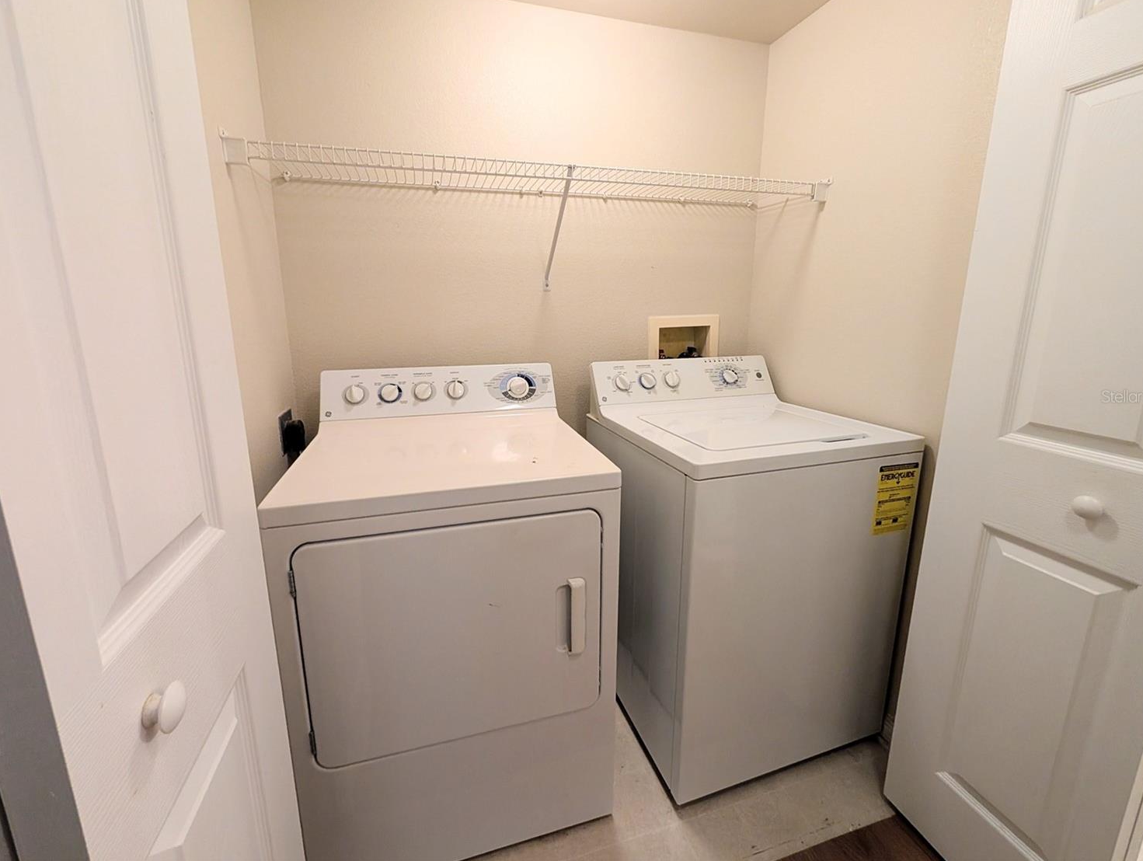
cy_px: 396
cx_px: 556
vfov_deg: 89.9
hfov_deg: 106.1
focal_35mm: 13
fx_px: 430
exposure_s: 1/60
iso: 234
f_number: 1.7
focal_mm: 2.02
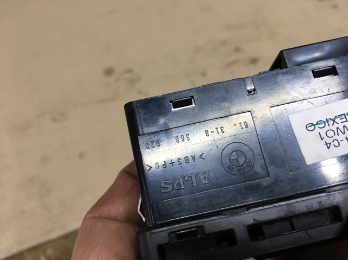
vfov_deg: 48.2
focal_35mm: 29
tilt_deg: -51.7
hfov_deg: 61.7
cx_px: 174
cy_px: 130
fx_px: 291
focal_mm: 4.15
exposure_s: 1/33
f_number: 2.2
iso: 32
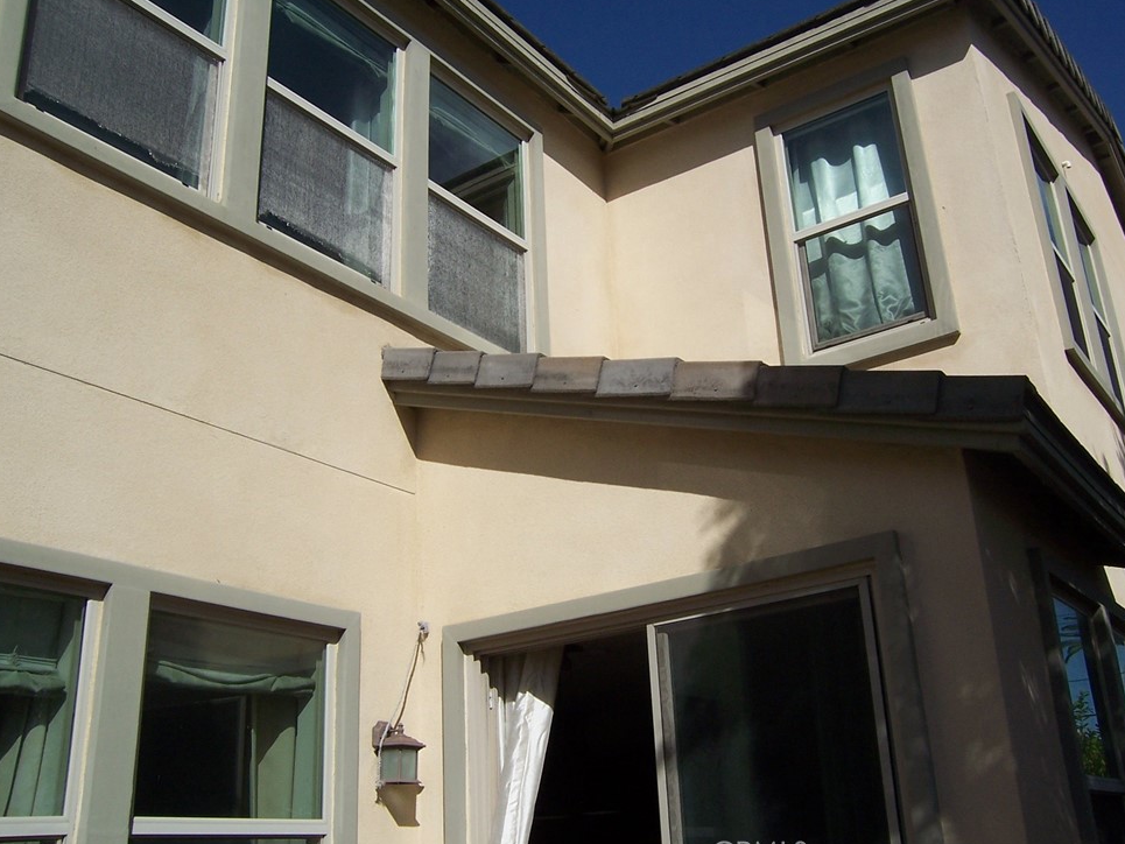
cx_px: 583
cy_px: 421
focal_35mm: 35
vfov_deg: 40.7
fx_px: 1138
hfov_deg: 52.6
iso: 80
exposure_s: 1/1000
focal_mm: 5.5
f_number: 5.6
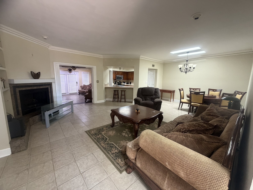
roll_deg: -1.2
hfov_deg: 102.1
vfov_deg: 85.7
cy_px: 95
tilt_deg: -9.1
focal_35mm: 14
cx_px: 126
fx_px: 102
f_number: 2.2
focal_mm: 2.22
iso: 250
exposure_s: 1/121
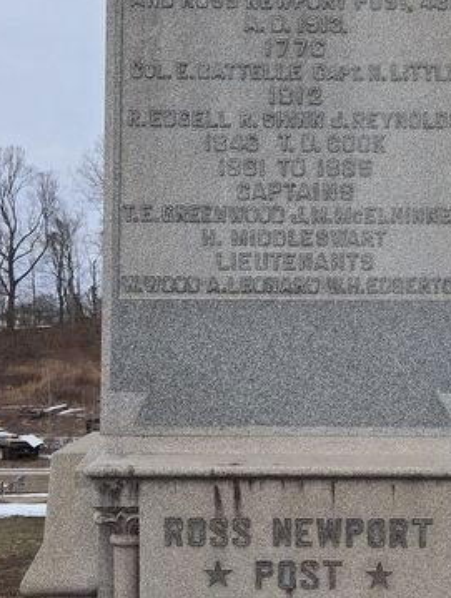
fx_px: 884
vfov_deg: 37.3
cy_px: 360
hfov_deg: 28.6
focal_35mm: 51
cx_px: 266
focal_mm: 5.4
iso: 25
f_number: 1.8
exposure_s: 1/1250
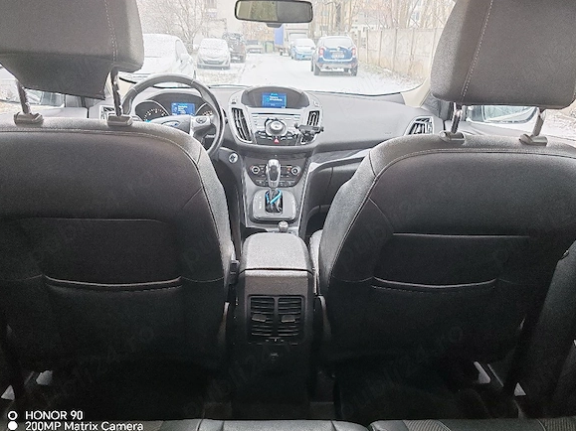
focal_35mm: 28
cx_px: 285
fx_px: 466
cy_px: 222
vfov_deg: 49.7
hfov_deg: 63.5
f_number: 1.9
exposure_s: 1/100
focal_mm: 6.12
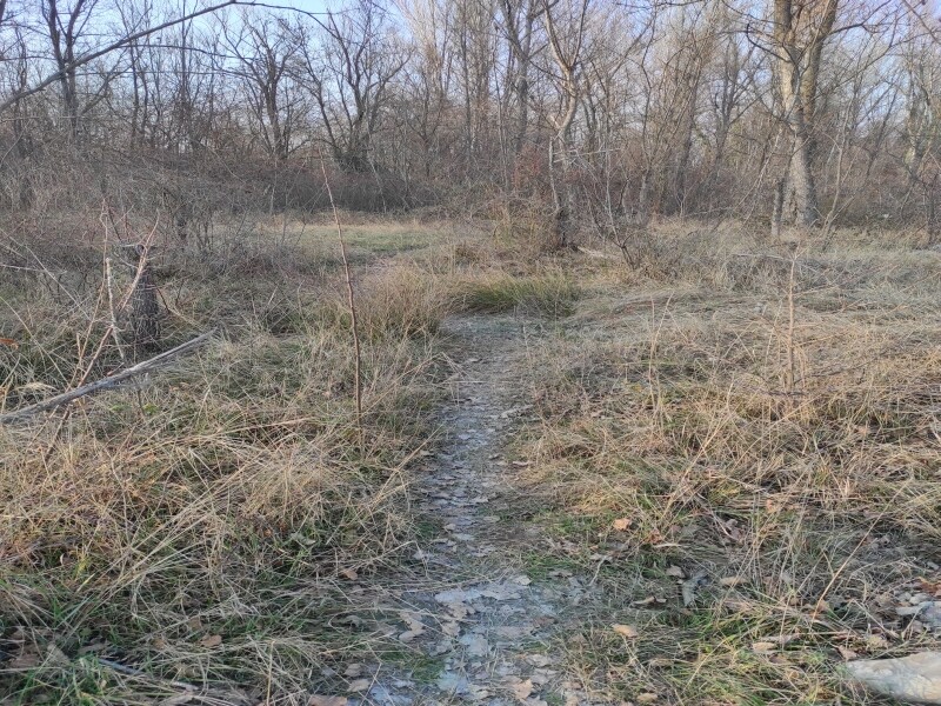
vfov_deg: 54.9
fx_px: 680
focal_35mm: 25
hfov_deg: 69.4
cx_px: 470
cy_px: 353
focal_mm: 5.43
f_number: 1.89
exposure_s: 1/652
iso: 100
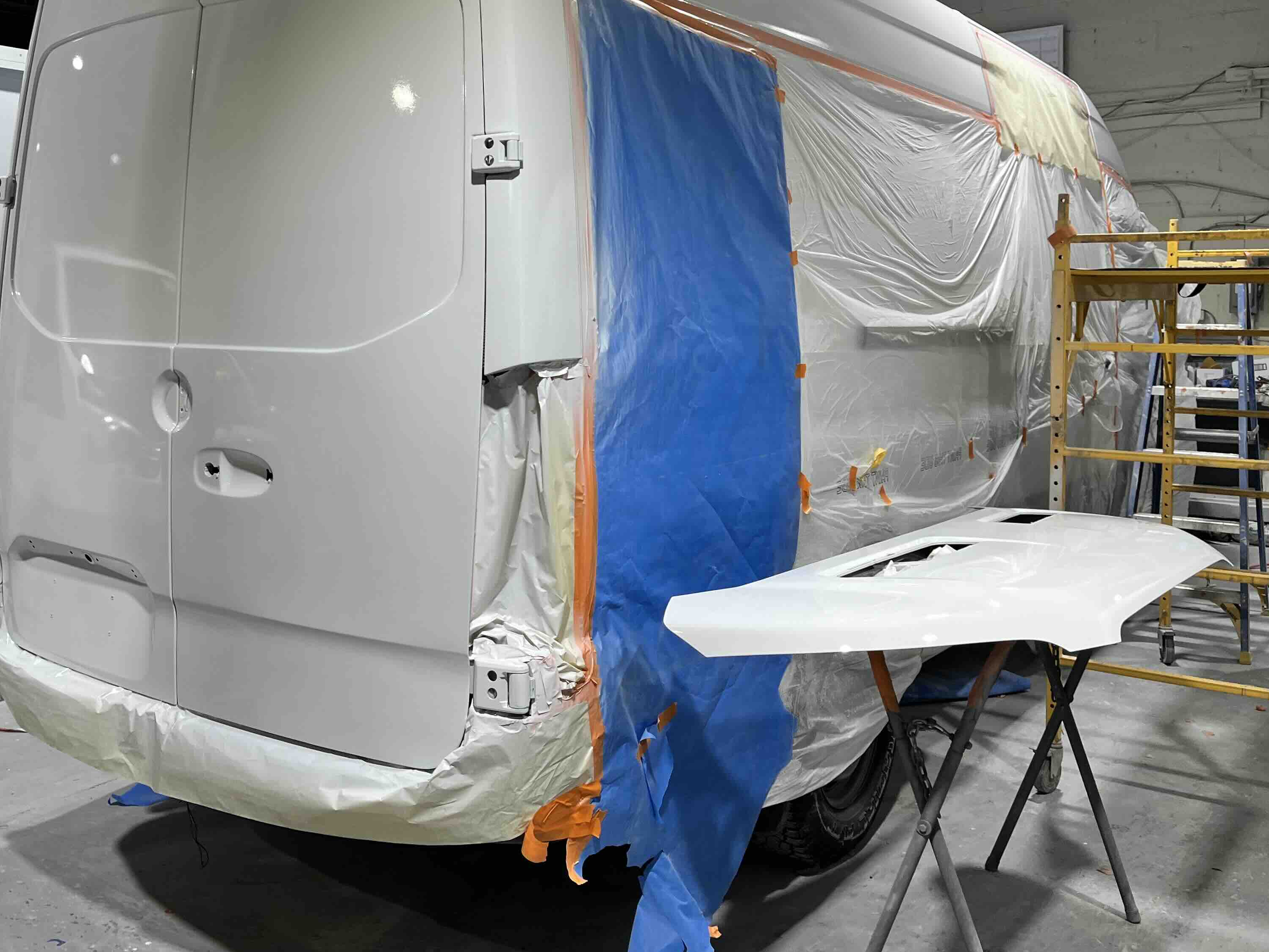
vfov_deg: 40.3
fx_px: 1283
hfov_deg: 52.2
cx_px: 501
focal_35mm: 35
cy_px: 342
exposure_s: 1/120
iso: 64
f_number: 1.6
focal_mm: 5.1
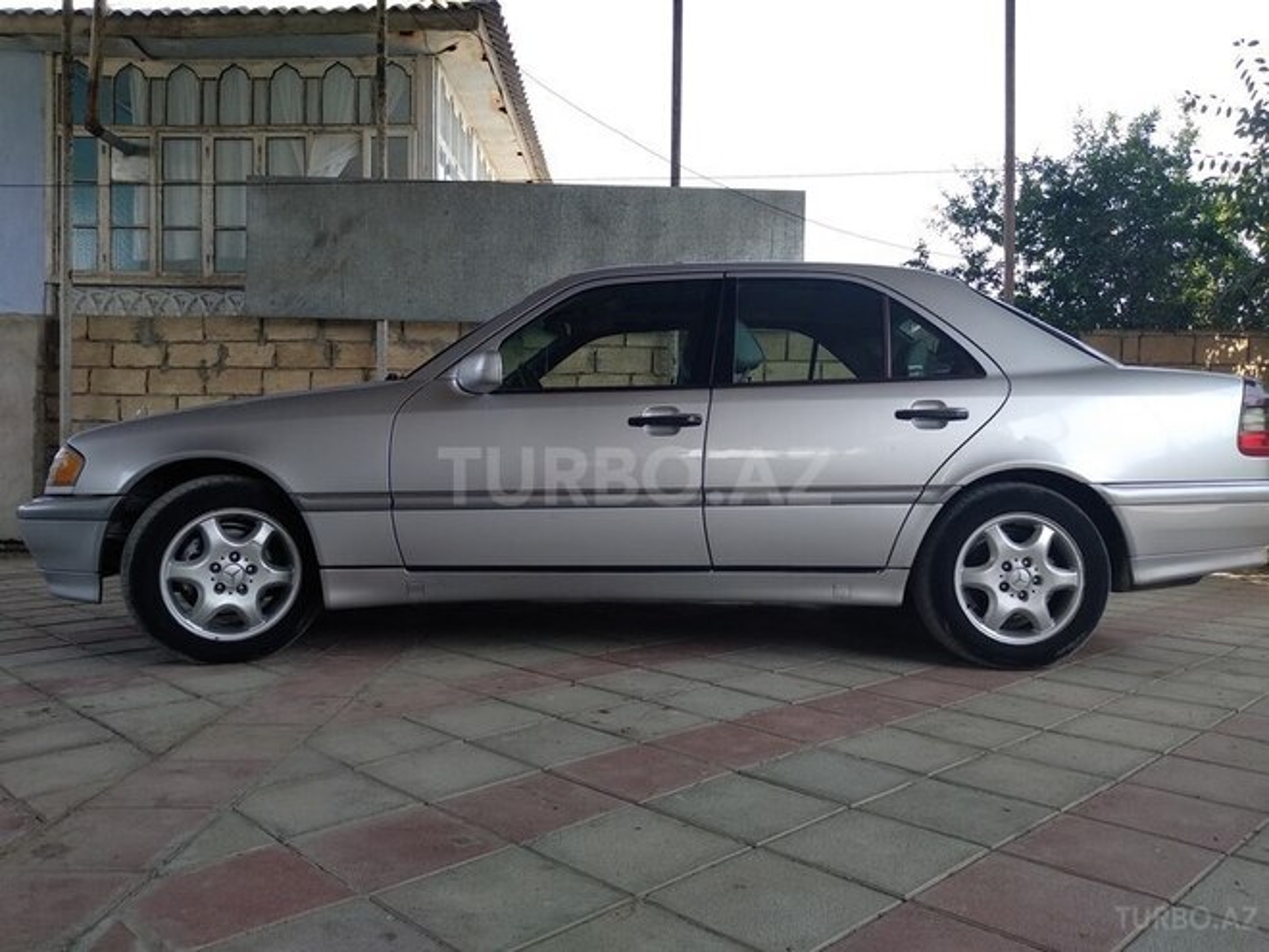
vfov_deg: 53.1
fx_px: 953
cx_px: 634
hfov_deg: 67.3
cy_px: 476
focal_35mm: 26
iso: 125
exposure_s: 1/139
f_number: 2.2
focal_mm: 3.83
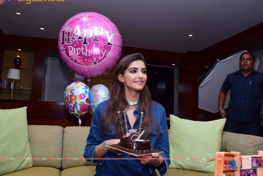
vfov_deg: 41.1
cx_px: 131
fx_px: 234
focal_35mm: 32
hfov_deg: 58.7
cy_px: 84
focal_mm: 20
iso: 800
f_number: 5.6
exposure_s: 1/200
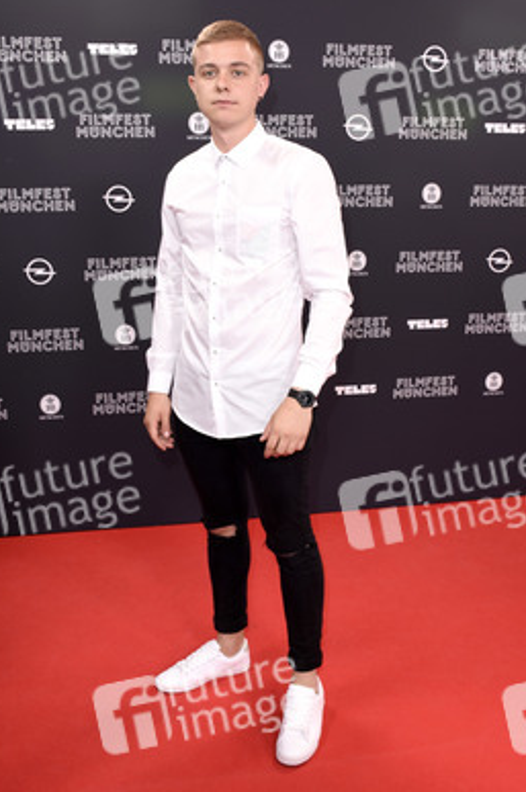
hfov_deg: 42.2
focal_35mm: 31
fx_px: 681
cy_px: 399
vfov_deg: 60.3
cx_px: 258
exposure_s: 1/60
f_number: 6.3
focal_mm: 20
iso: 400
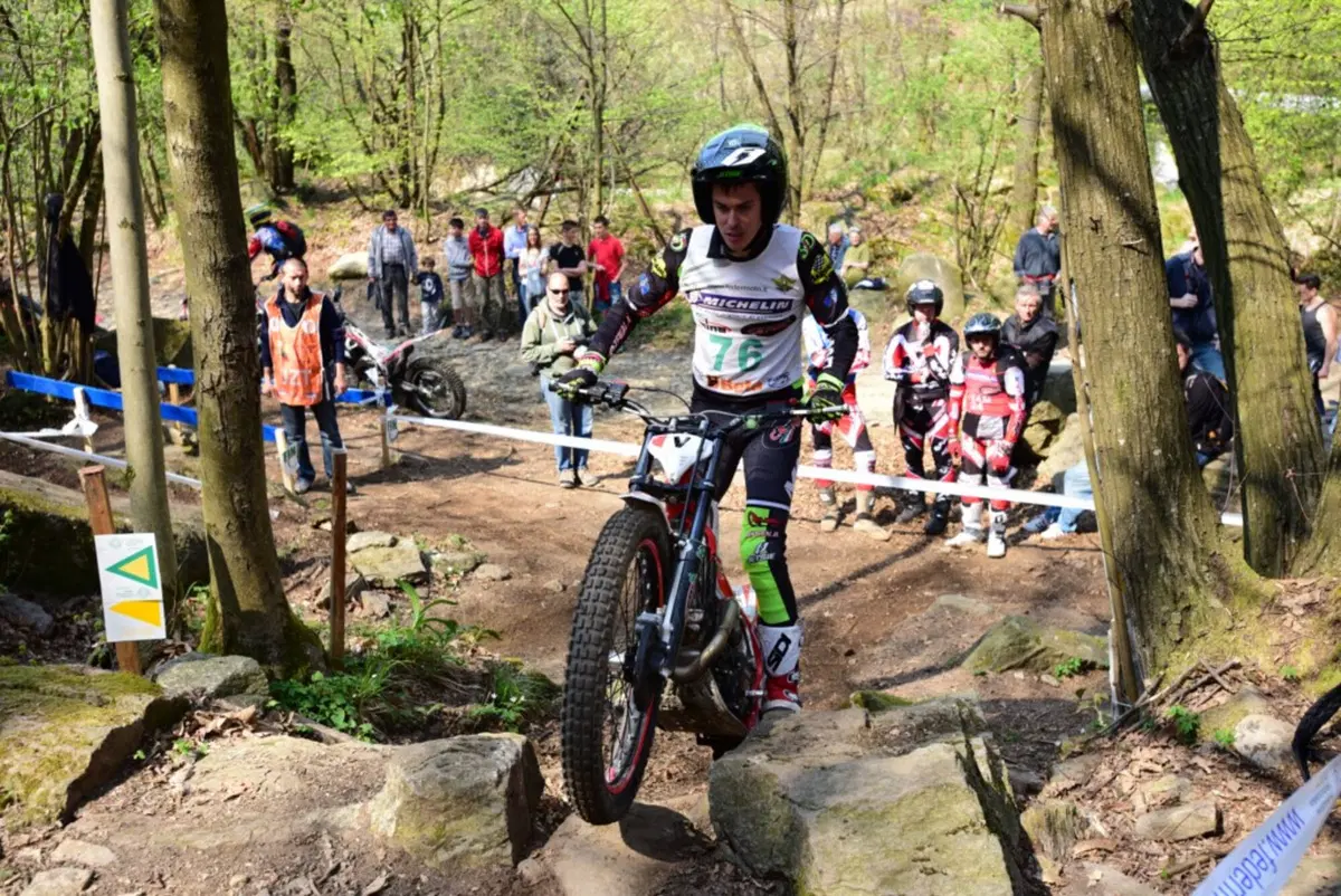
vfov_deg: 37.9
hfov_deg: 54.4
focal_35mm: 35
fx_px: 1305
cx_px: 670
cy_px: 448
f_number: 4.5
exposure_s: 1/1250
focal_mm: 35
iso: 640
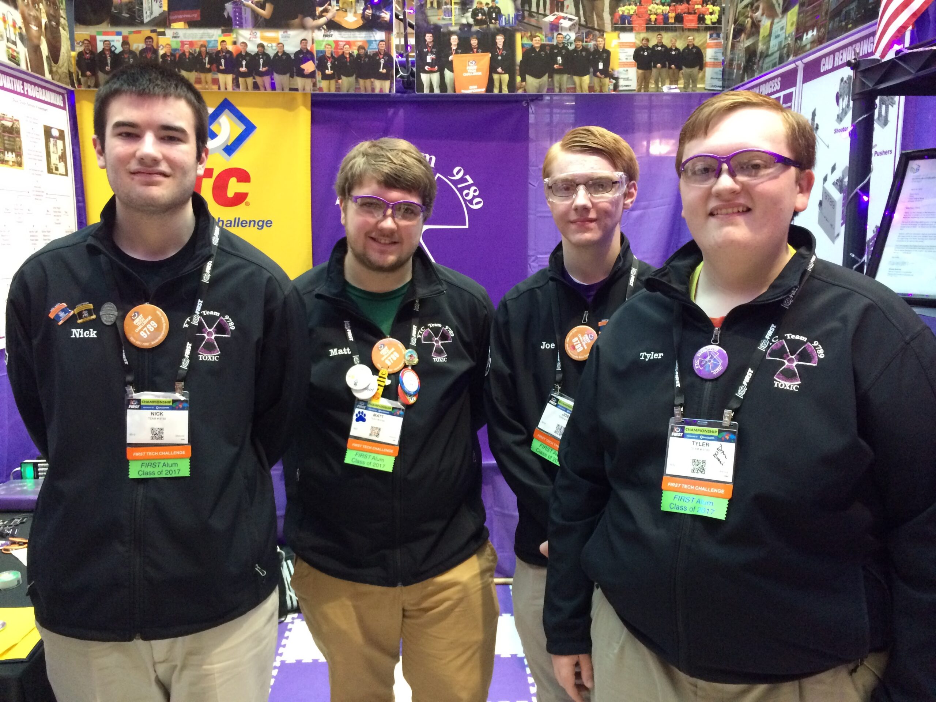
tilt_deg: -10.3
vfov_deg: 48.2
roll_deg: +0.5
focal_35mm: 29
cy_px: 351
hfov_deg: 61.7
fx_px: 784
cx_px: 468
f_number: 2.2
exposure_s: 1/24
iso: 320
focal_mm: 4.15
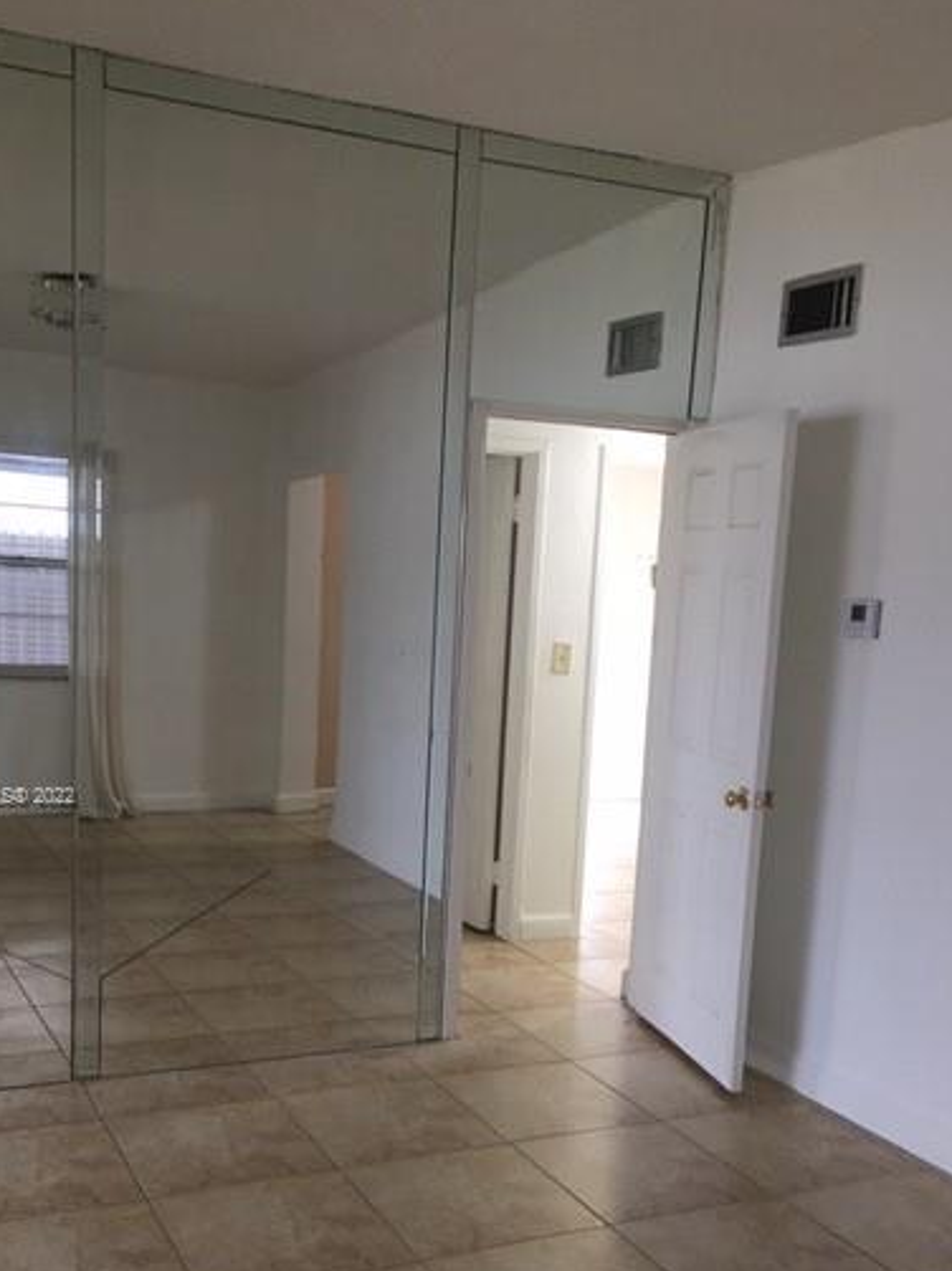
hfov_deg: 38.5
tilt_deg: -7.0
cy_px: 798
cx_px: 392
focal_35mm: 37
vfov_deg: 49.6
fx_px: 1358
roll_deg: -2.6
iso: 50
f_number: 2.2
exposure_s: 1/15
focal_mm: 4.15
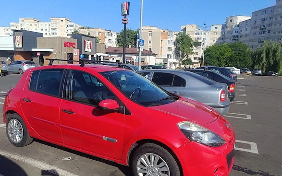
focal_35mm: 26
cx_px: 139
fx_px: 200
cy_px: 94
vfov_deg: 47.6
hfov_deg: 70.4
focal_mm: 5.59
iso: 56
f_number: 1.88
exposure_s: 1/1290
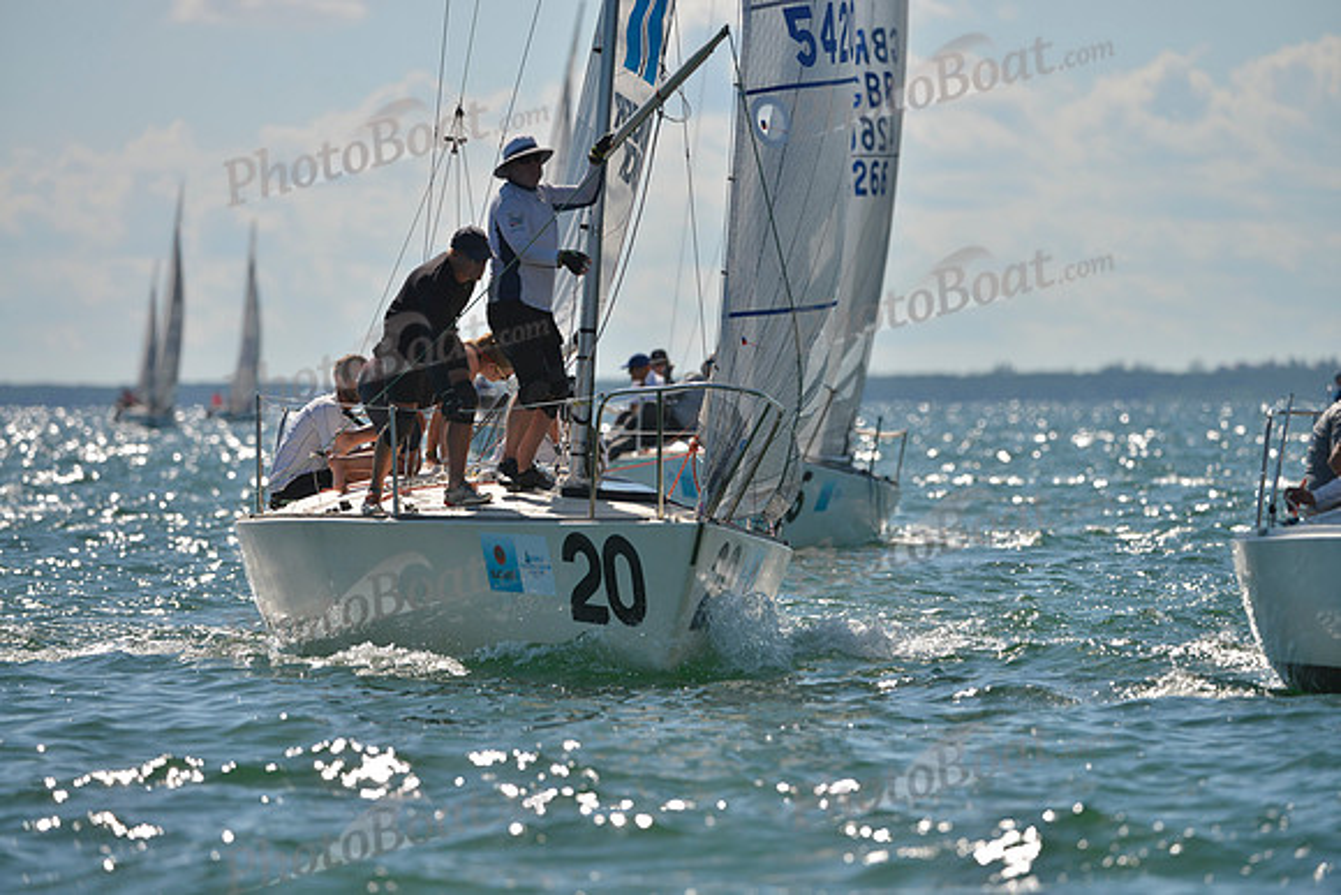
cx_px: 670
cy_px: 448
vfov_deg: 4.0
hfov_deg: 6.1
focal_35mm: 340
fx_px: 12667
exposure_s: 1/2500
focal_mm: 340
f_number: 5
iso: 200
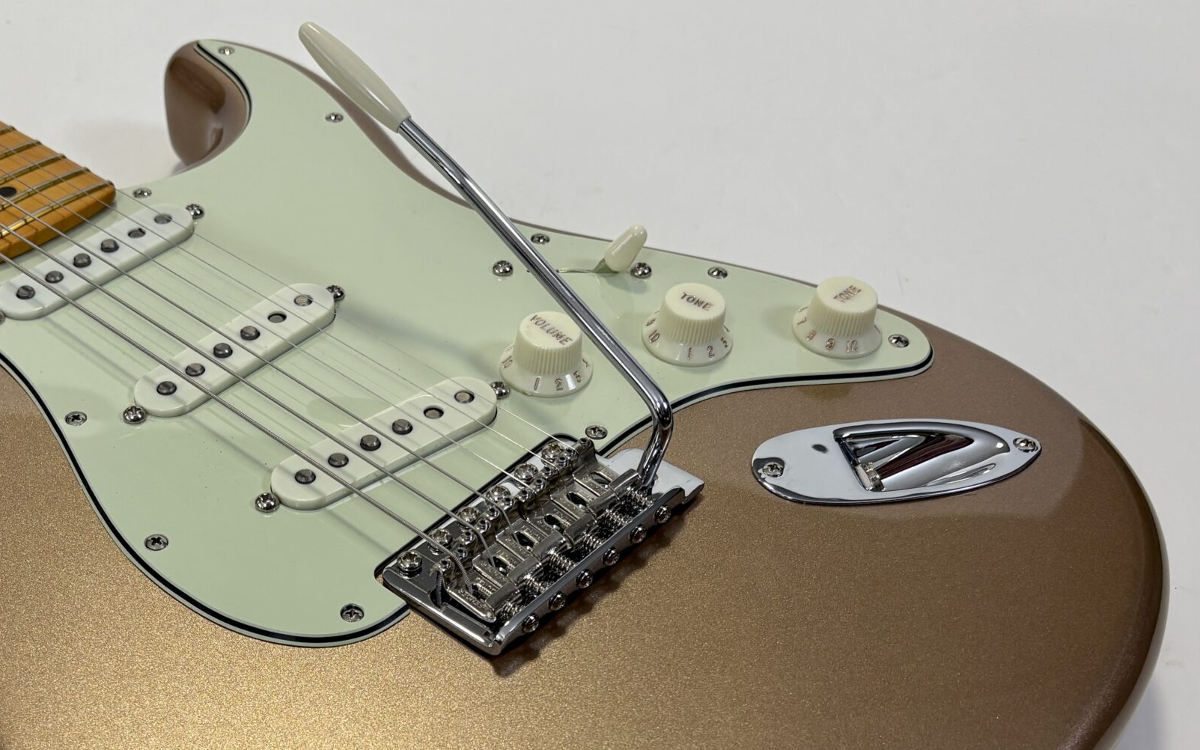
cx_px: 343
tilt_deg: -45.0
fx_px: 1439
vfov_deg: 28.2
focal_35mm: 44
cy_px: 658
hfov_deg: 44.2
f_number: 1.6
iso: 64
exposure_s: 1/100
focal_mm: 5.96
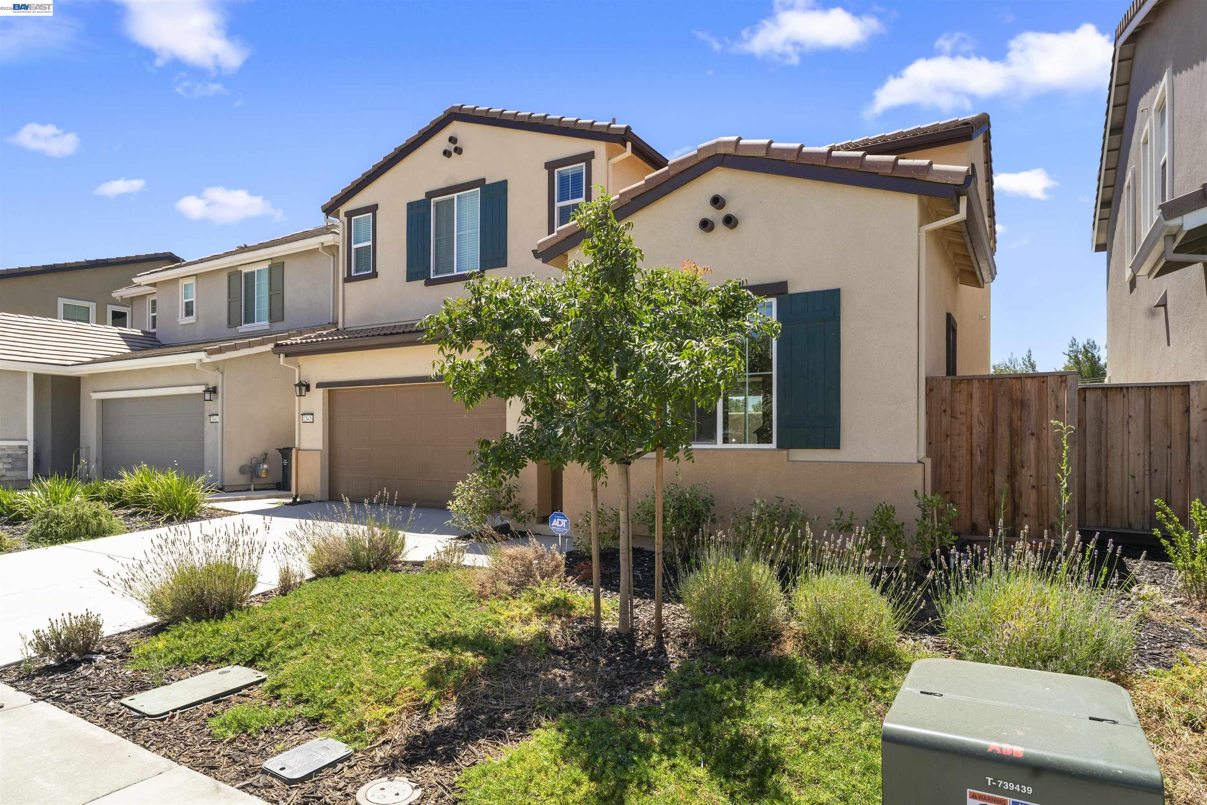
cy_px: 402
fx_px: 681
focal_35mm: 20
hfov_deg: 83.1
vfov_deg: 61.2
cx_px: 604
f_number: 8
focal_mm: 20.3
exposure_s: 1/640
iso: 400
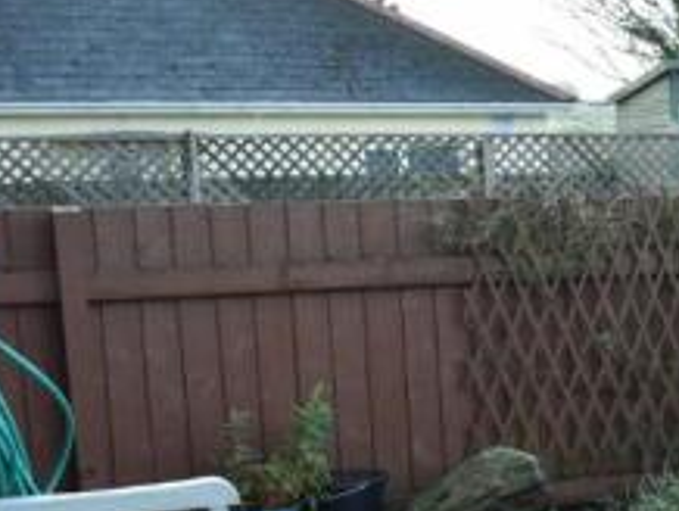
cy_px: 481
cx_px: 986
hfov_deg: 21.4
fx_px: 1532
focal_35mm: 78
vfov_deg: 18.5
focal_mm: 18
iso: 400
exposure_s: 1/125
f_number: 5.6
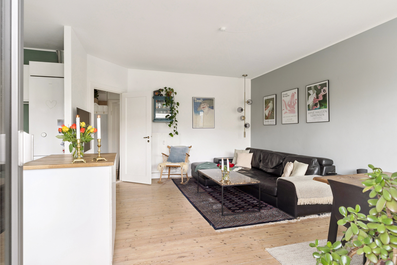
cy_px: 132
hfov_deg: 83.7
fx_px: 222
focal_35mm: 20
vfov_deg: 61.7
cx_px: 198
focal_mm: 13.4
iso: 100
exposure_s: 1/5
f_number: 7.1
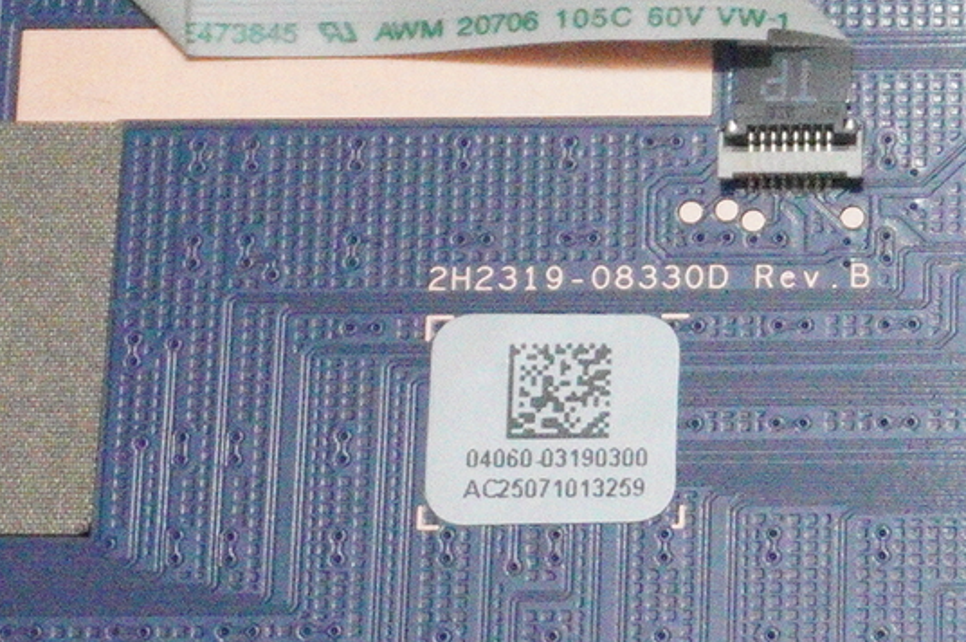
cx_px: 1083
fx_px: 5628
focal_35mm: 210
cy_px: 411
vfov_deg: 6.5
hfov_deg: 9.7
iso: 10000
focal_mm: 30
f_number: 5.6
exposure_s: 1/200
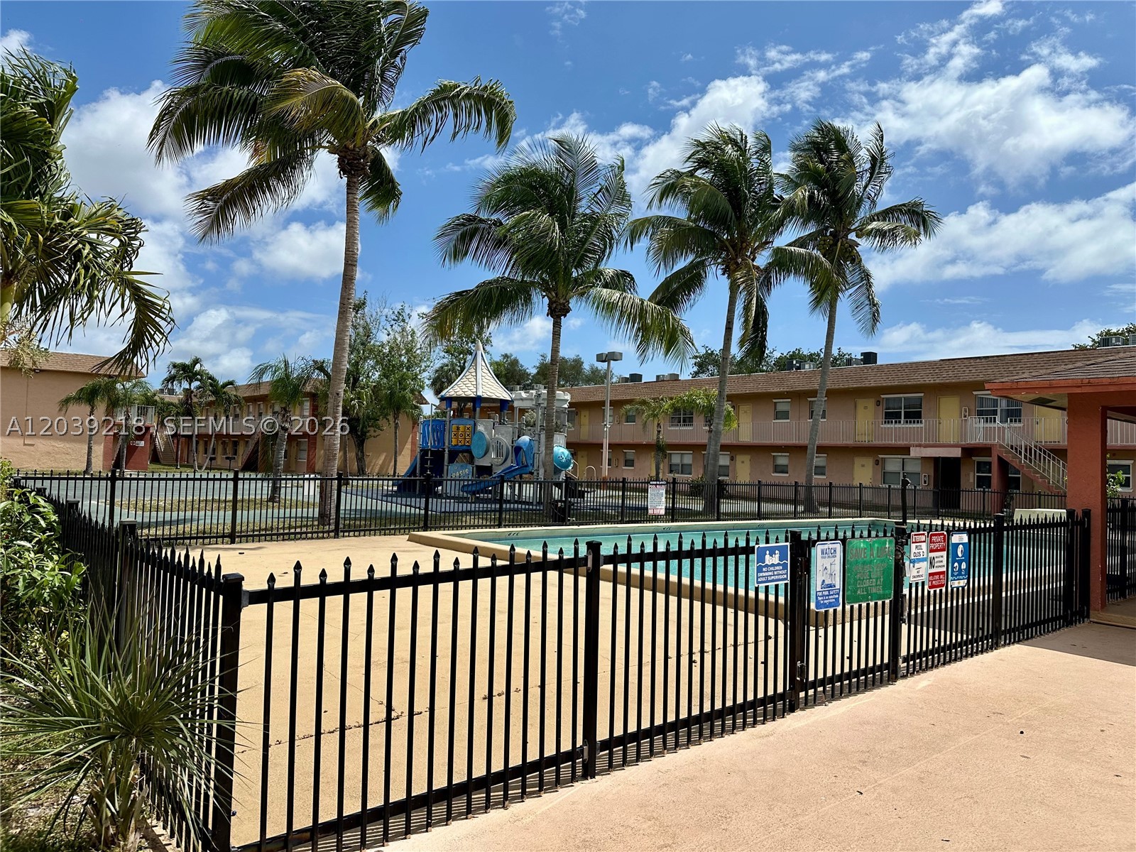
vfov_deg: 56.8
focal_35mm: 24
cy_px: 426
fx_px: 788
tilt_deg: +2.2
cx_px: 568
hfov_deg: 71.6
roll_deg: -0.8
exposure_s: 1/7042
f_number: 1.78
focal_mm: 6.86
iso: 80
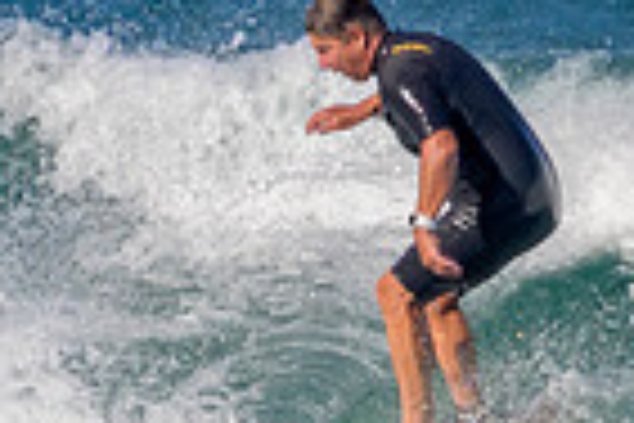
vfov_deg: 0.4
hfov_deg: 0.6
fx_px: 57971
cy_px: 533
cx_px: 99
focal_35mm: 3292
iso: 1250
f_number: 11
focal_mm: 800
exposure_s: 1/2000
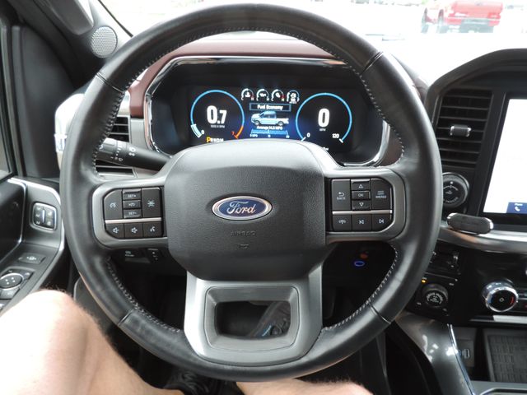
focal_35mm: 24
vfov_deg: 56.8
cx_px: 264
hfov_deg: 71.6
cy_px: 198
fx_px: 365
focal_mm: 4.3
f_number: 3
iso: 250
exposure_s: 1/30
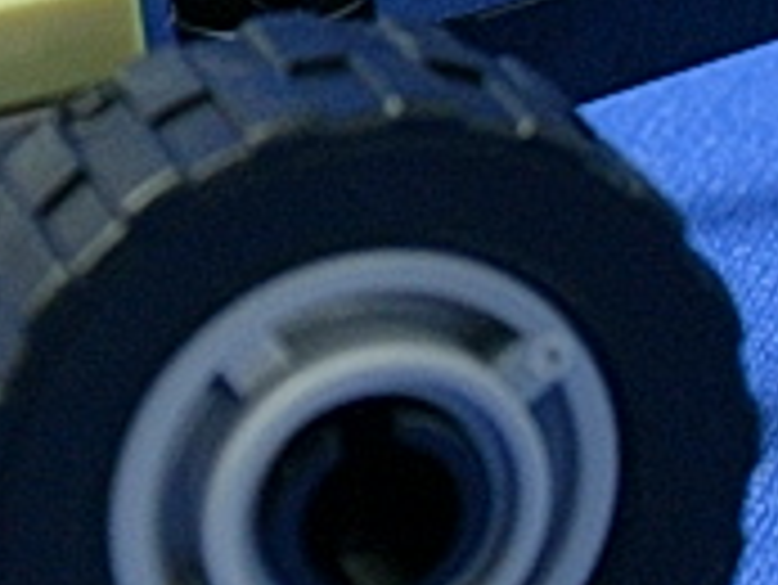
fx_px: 5578
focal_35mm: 248
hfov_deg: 8.0
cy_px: -81
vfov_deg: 6.0
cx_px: 648
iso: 70
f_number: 3.6
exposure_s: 1/8.7
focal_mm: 10.2
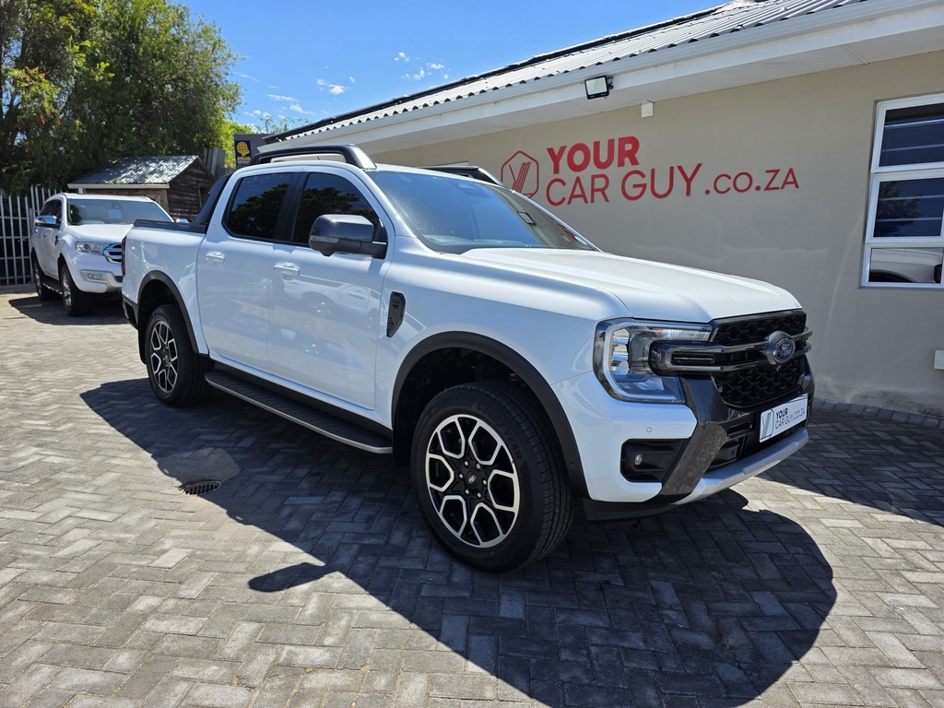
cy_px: 354
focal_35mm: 23
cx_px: 472
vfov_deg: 58.9
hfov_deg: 73.9
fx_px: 627
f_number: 1.7
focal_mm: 6.3
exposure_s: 1/5958
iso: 80
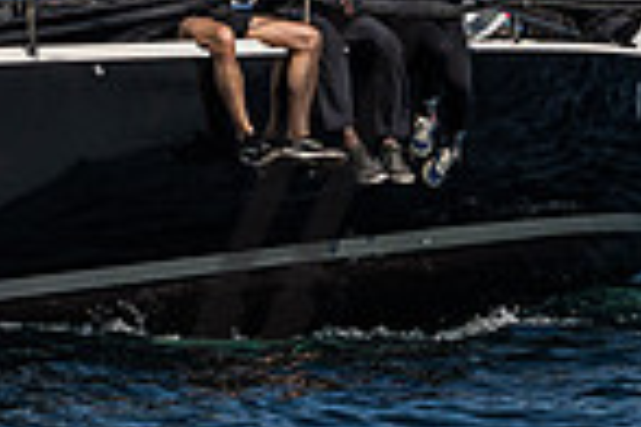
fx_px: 17626
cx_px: -174
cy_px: -488
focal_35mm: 990
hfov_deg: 2.1
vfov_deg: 1.4
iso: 400
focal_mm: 185
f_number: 5
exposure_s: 1/8000
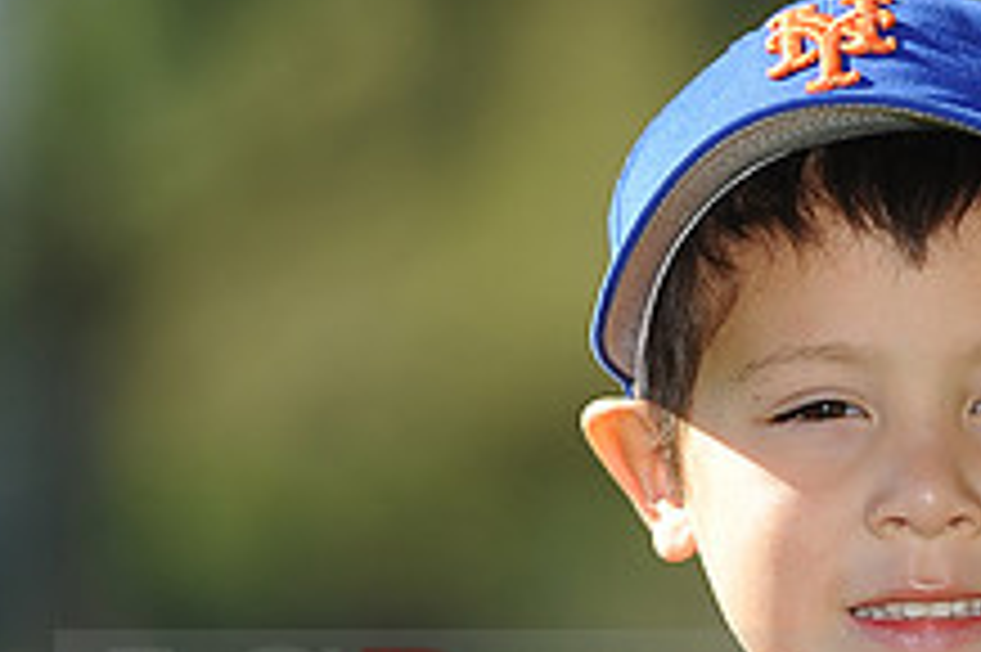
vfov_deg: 3.1
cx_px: 810
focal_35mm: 438
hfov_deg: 4.7
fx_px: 11926
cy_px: 688
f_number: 4
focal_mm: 165
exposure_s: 1/1000
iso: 200
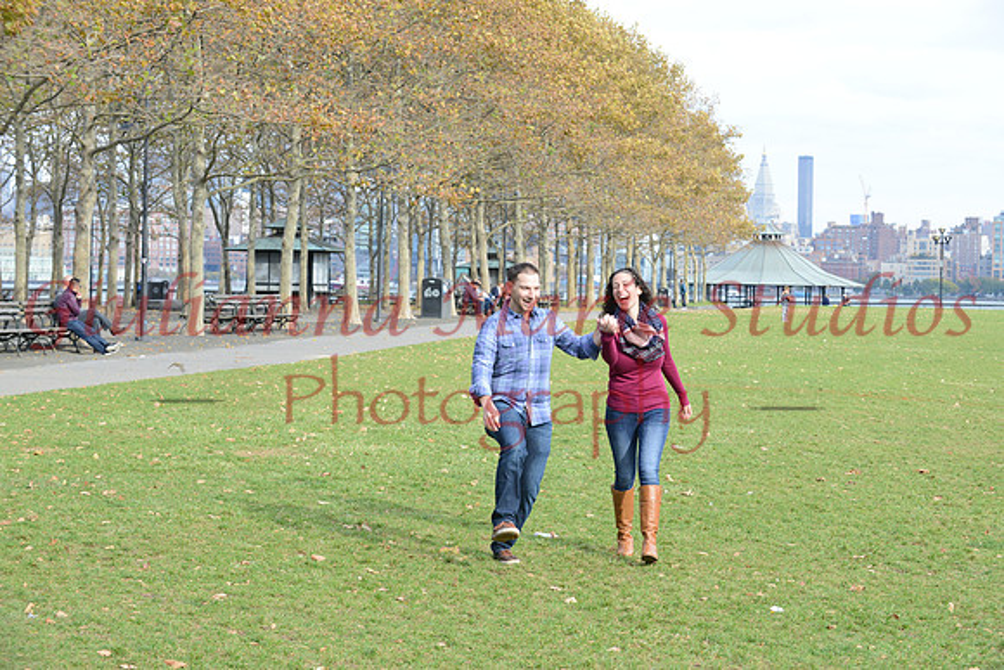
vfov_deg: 17.1
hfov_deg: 25.4
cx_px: 502
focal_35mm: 80
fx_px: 2232
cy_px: 335
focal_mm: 80
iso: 500
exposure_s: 1/250
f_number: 9
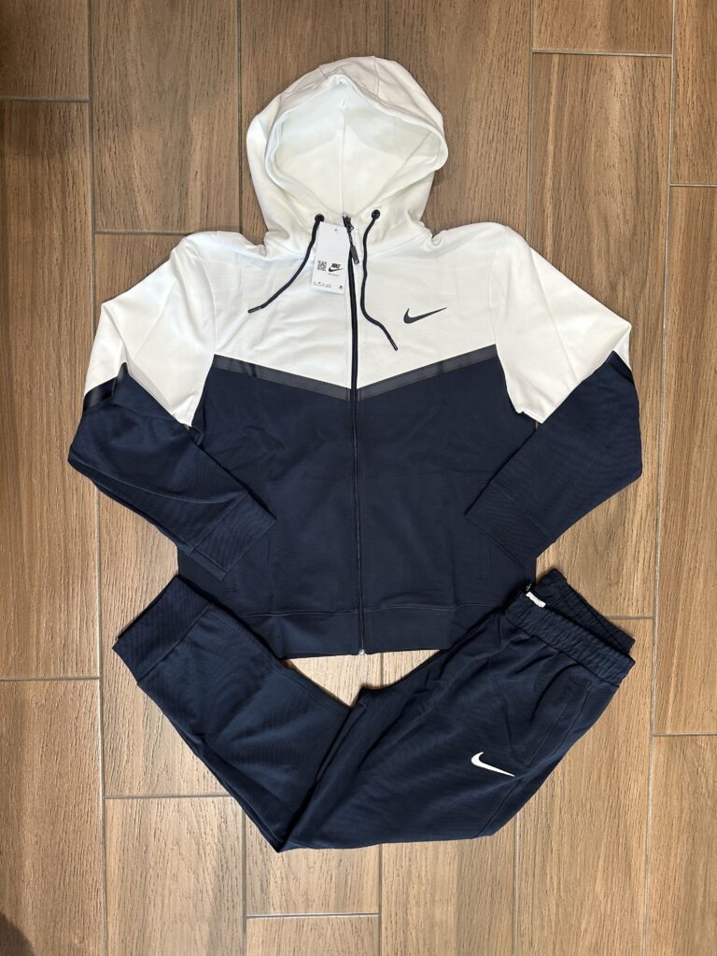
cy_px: 478
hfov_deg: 56.8
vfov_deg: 71.6
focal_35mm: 24
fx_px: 663
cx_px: 358
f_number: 1.78
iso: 160
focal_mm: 6.86
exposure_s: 1/100
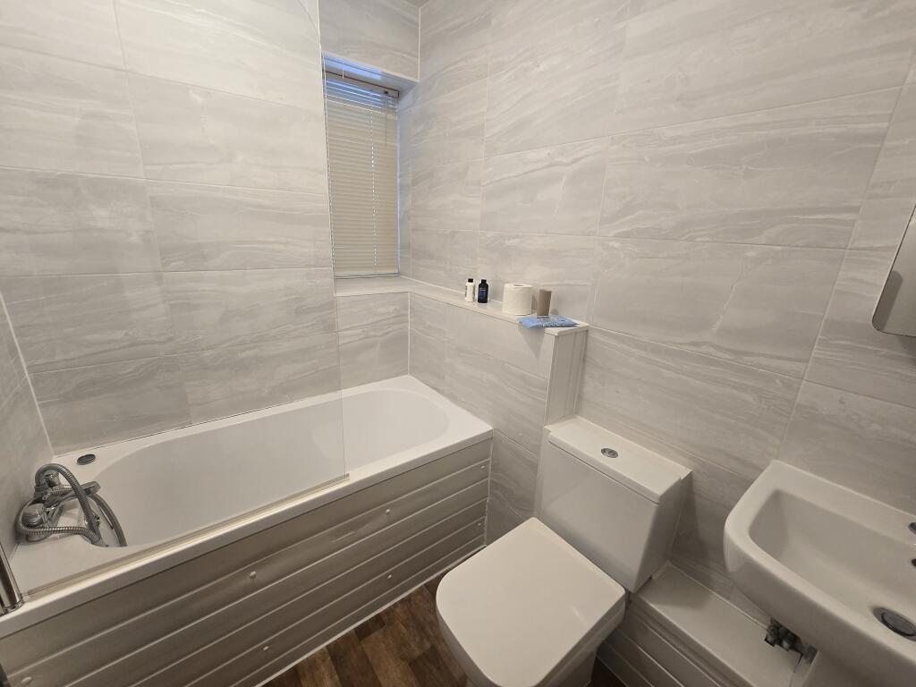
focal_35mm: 13
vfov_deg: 89.9
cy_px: 344
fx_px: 344
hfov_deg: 106.2
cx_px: 458
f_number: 2.2
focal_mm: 2.2
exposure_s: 1/60
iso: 125
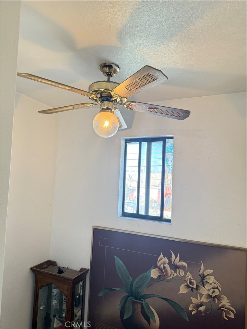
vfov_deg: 71.6
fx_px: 228
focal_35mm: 24
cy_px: 164
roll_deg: -3.3
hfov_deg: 56.8
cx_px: 124
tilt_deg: +3.3
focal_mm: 6.76
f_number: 1.78
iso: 250
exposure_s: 1/120
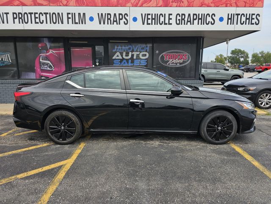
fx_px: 180
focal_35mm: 23
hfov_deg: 73.9
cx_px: 136
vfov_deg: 58.9
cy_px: 102
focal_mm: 6.3
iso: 10
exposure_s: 1/445
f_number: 1.7
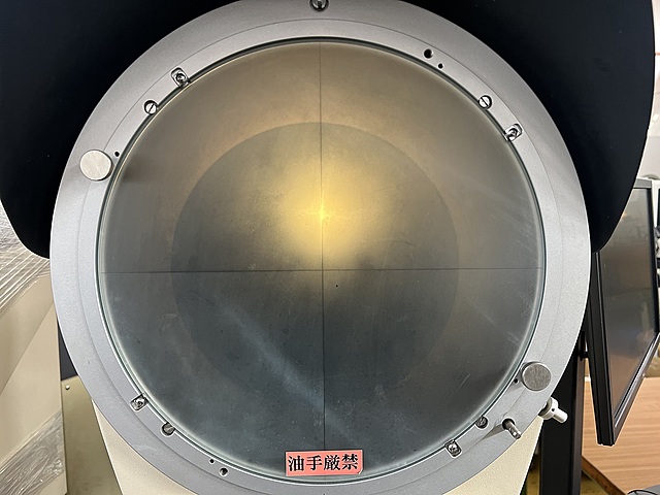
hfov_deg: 67.3
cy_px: 248
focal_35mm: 26
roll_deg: +0.9
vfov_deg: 53.1
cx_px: 330
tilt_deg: -5.5
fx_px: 496
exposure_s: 1/100
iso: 125
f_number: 1.5
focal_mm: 5.7
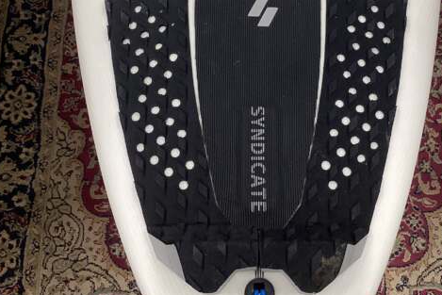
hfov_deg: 36.1
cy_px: 59
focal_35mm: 55
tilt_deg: -68.2
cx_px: 271
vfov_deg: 24.3
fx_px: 675
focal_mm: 3.3
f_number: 2.4
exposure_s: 1/50
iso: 50
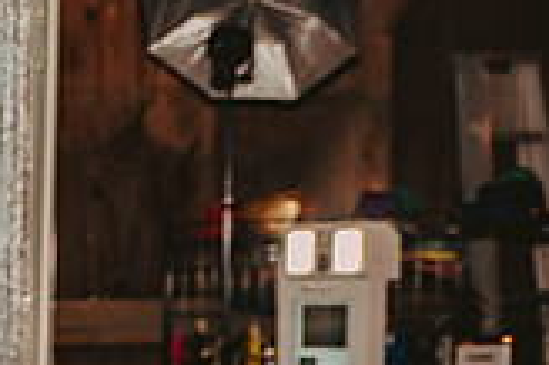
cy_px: 561
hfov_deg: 10.6
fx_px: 2803
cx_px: -388
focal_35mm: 184
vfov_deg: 7.3
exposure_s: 1/200
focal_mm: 52
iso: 800
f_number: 2.8
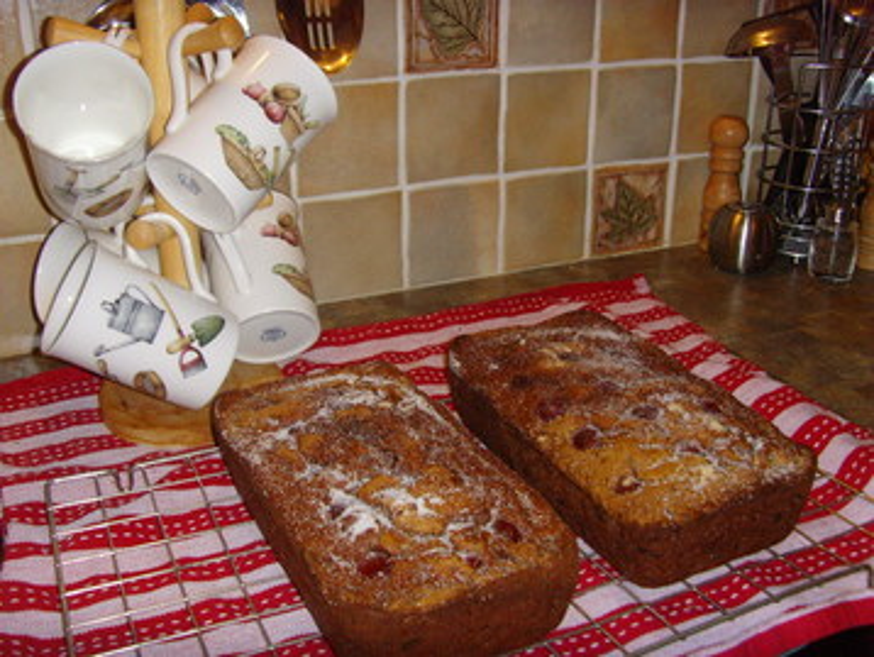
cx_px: 437
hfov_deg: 47.8
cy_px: 328
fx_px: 985
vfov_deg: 36.9
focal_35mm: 39
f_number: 3.5
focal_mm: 6.6
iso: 200
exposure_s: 1/45
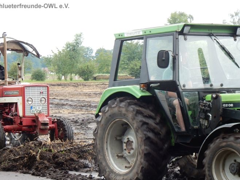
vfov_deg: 10.4
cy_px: 109
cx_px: 134
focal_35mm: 143
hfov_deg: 13.8
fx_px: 991
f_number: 5.6
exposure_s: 1/80
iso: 125
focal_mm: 20.9
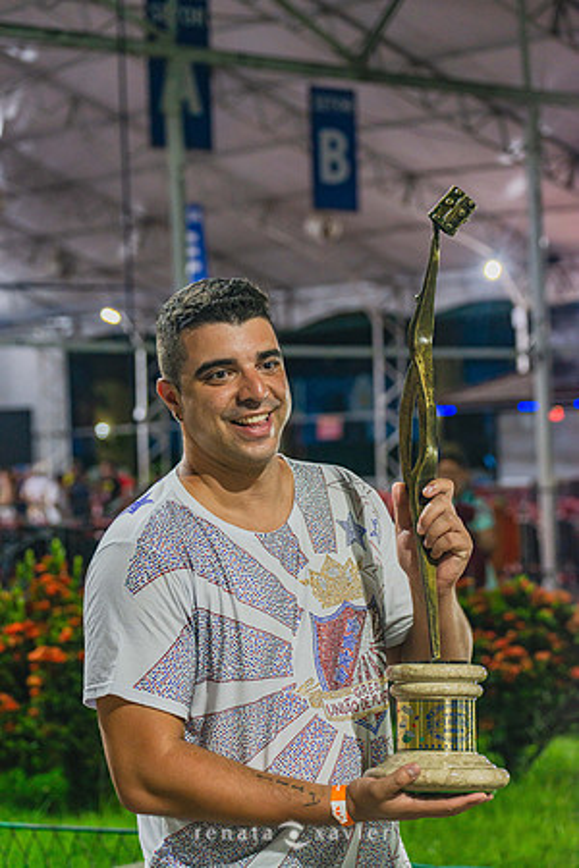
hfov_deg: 13.7
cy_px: 434
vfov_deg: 20.4
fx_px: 2412
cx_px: 290
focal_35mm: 100
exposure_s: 1/125
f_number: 5.6
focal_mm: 100
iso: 1000
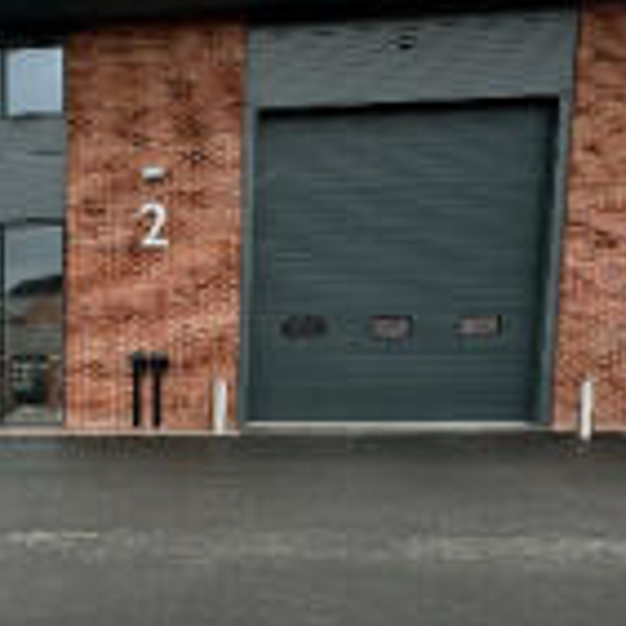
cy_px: 504
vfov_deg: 32.5
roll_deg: +1.3
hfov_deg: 30.5
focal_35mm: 51
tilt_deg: -7.0
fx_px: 1043
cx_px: -29
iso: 40
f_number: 2.2
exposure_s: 1/370
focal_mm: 2.22
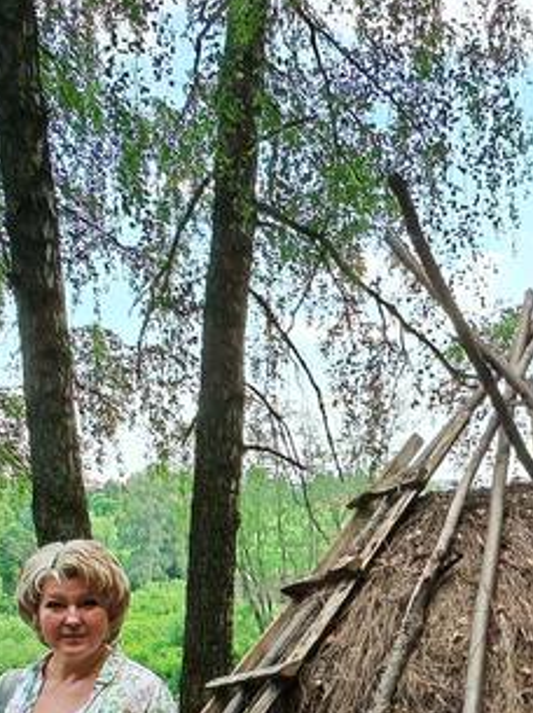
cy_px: 605
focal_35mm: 58
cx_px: 468
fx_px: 1193
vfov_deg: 32.1
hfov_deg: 24.5
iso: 50
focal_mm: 1.96
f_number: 2.2
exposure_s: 1/130
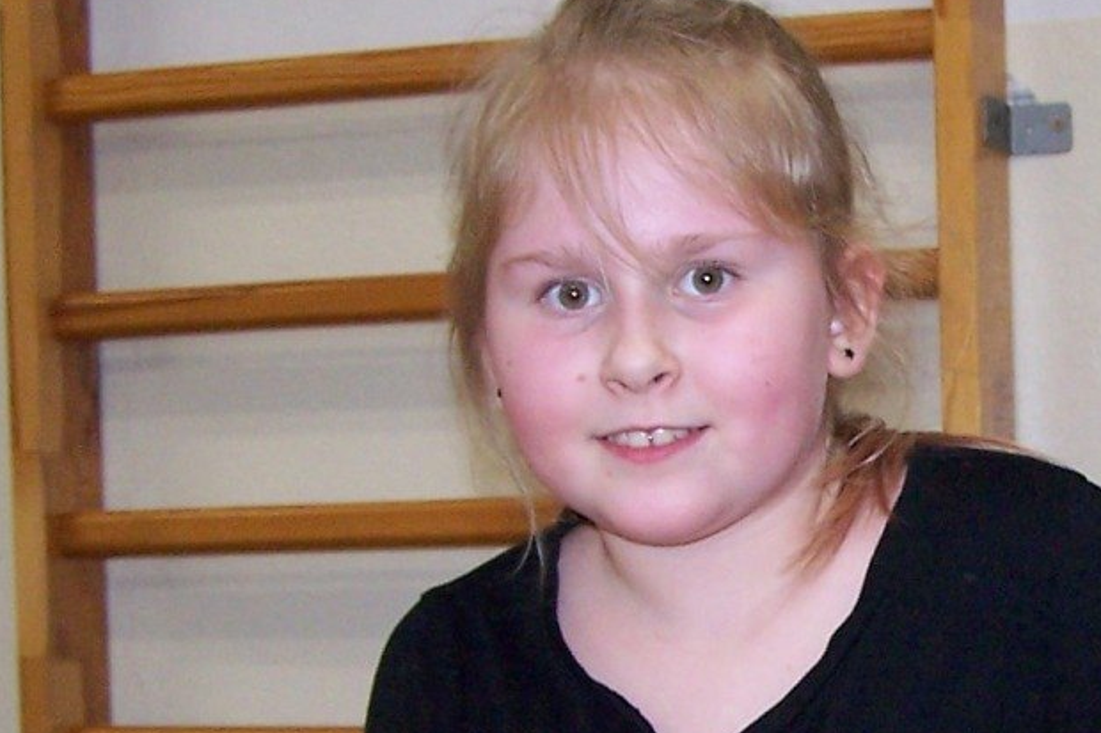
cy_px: 728
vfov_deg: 13.2
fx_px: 3118
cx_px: 1076
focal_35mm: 102
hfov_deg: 19.5
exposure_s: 1/60
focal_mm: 6.3
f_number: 2.8
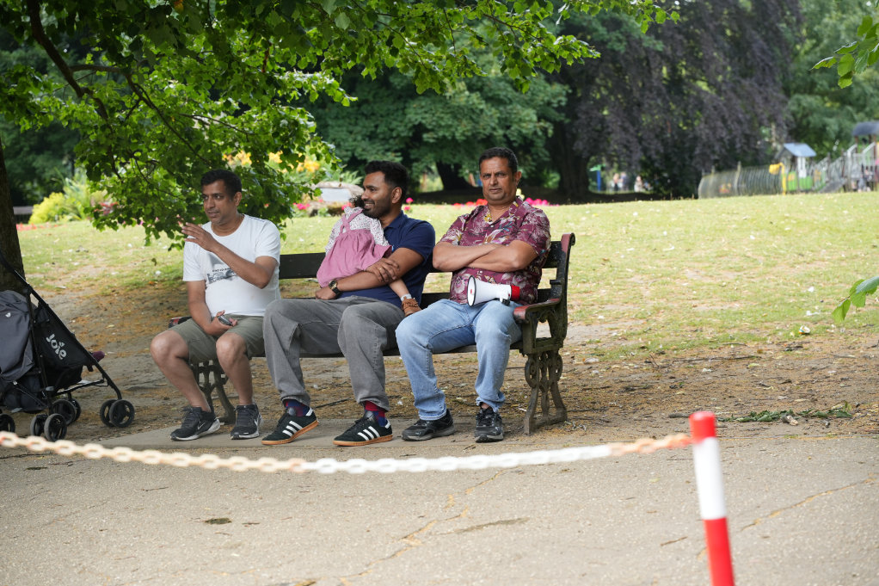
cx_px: 440
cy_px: 293
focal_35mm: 70
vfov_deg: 19.5
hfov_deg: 28.8
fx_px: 1709
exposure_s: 1/640
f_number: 4
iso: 500
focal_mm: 70
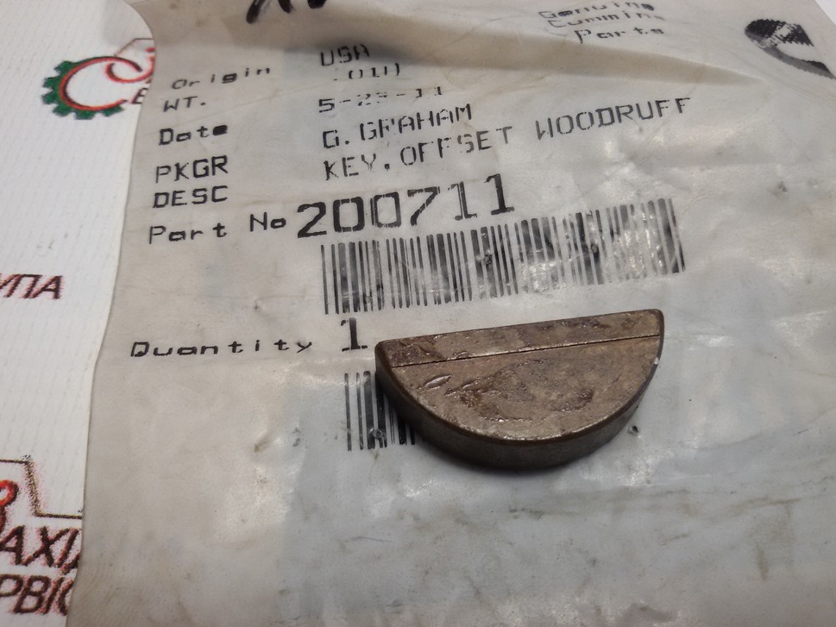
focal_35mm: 32
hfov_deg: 56.8
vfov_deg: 44.2
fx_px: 773
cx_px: 430
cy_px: 320
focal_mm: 2.93
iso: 50
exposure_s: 1/50
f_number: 2.4
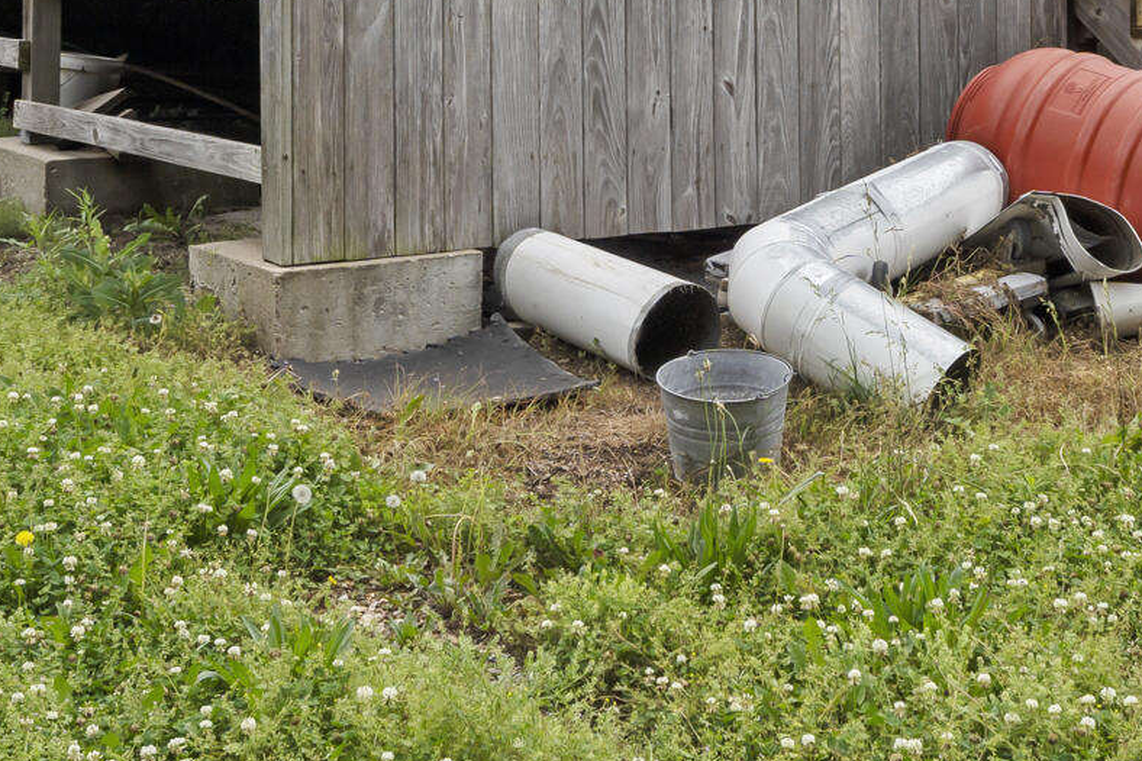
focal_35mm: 75
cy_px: -111
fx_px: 2365
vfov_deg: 17.5
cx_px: 667
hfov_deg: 27.1
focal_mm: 23.5
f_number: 8
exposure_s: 1/500
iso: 200
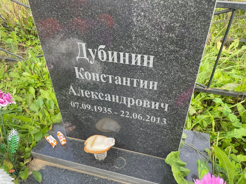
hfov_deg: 67.3
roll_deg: -0.3
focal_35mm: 26
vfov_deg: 53.1
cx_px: 123
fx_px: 185
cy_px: 92
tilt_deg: -40.7
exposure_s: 1/430
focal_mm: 4.2
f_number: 1.6
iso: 32
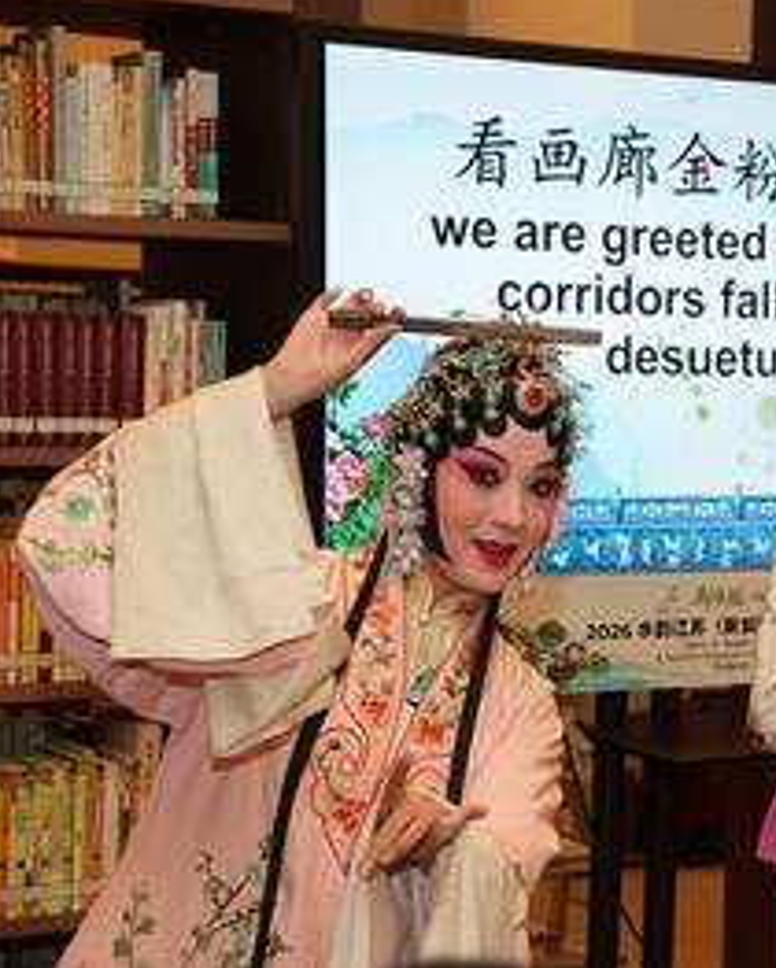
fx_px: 2683
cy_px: 478
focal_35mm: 94
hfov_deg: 16.2
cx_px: 732
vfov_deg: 20.5
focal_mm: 65.4
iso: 500
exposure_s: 1/125
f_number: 4.5
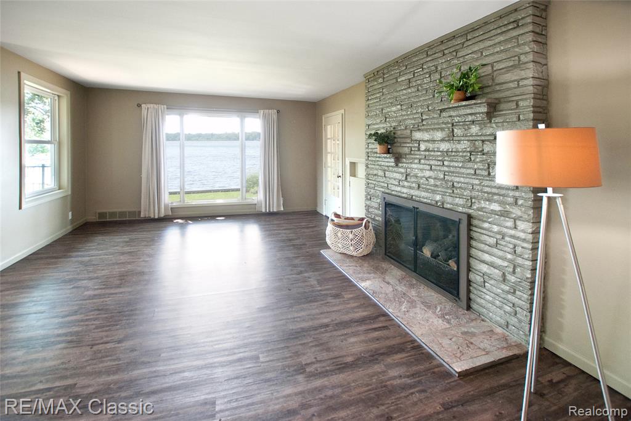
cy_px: 210
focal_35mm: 15
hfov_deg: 100.4
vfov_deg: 77.4
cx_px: 316
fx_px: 263
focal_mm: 10
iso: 640
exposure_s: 1/60
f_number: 3.5
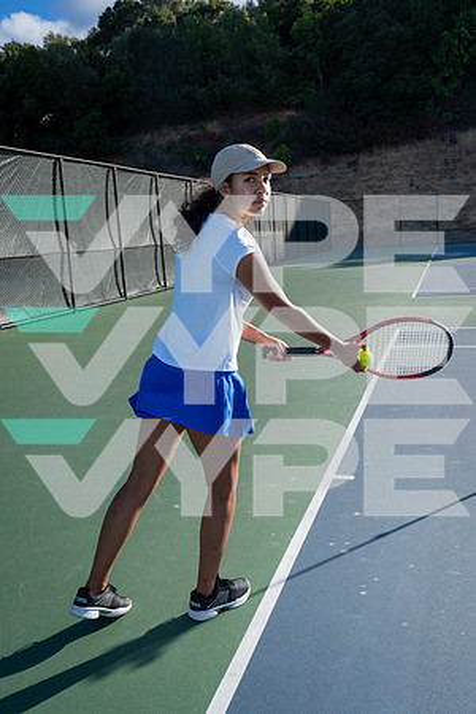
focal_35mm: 33
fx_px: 654
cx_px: 238
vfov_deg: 57.2
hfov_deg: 40.0
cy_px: 357
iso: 100
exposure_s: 1/250
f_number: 8
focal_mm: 33
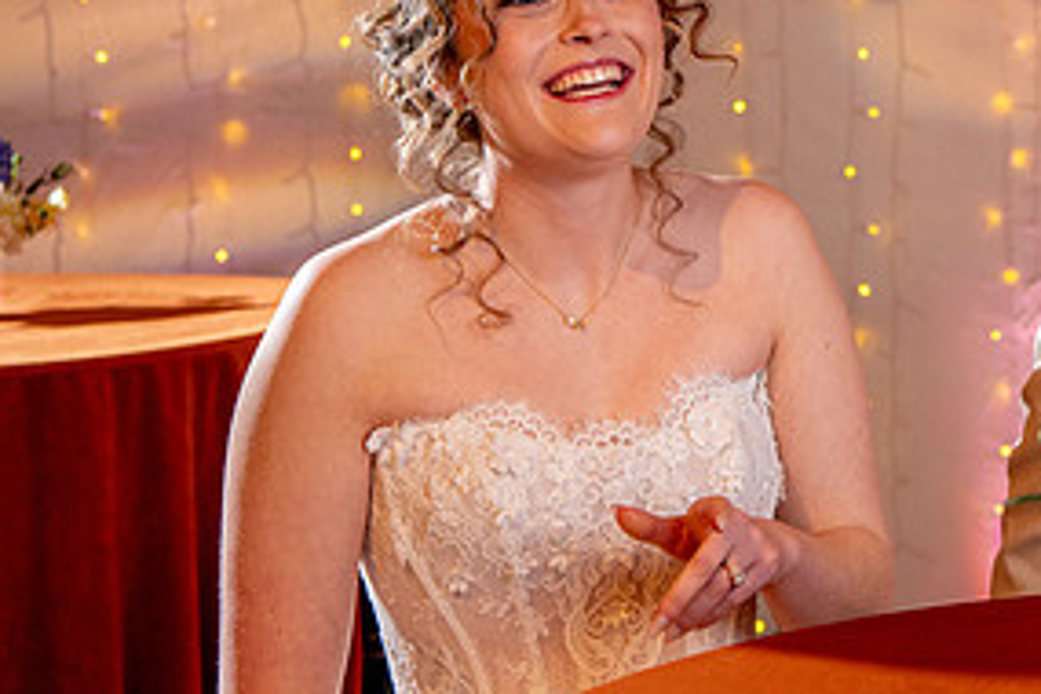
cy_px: 153
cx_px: 983
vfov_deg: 12.0
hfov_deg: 17.6
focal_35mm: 114
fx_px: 3296
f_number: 5
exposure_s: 1/125
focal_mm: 55
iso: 2000
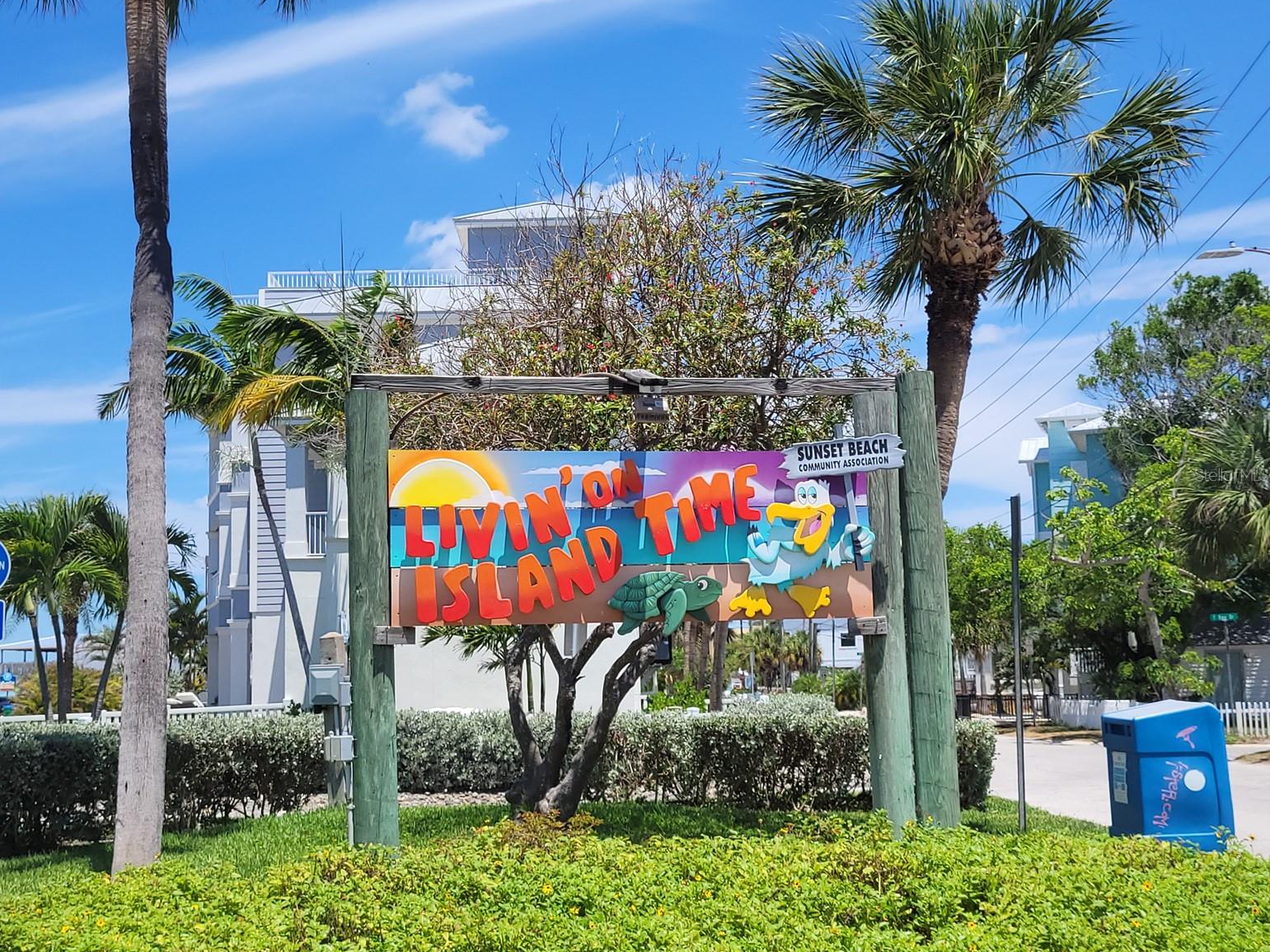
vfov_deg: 51.4
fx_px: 991
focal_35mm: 27
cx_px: 613
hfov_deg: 65.3
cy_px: 474
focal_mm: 5.4
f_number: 1.8
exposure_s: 1/2693
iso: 40
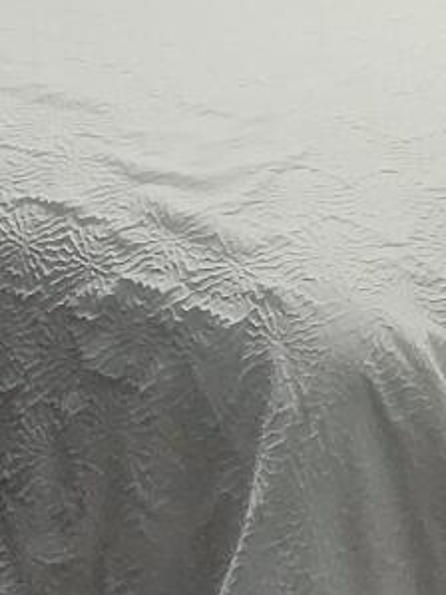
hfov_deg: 15.8
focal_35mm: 87
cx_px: 633
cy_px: -372
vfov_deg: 18.9
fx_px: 1496
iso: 320
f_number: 2.2
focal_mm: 2.2
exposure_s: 1/60.2
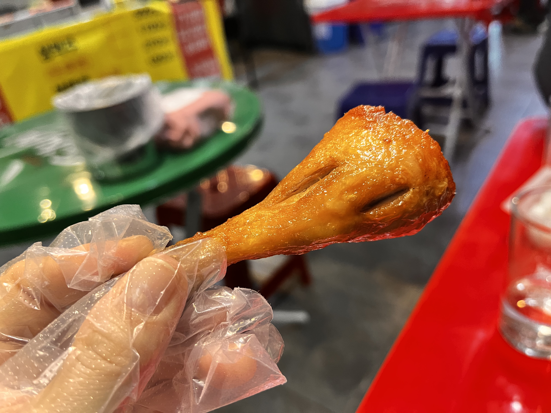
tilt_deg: -32.3
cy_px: 206
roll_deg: +10.6
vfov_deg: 53.1
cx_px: 276
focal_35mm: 26
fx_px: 414
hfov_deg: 67.3
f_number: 1.6
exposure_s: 1/60
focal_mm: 5.1
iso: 400
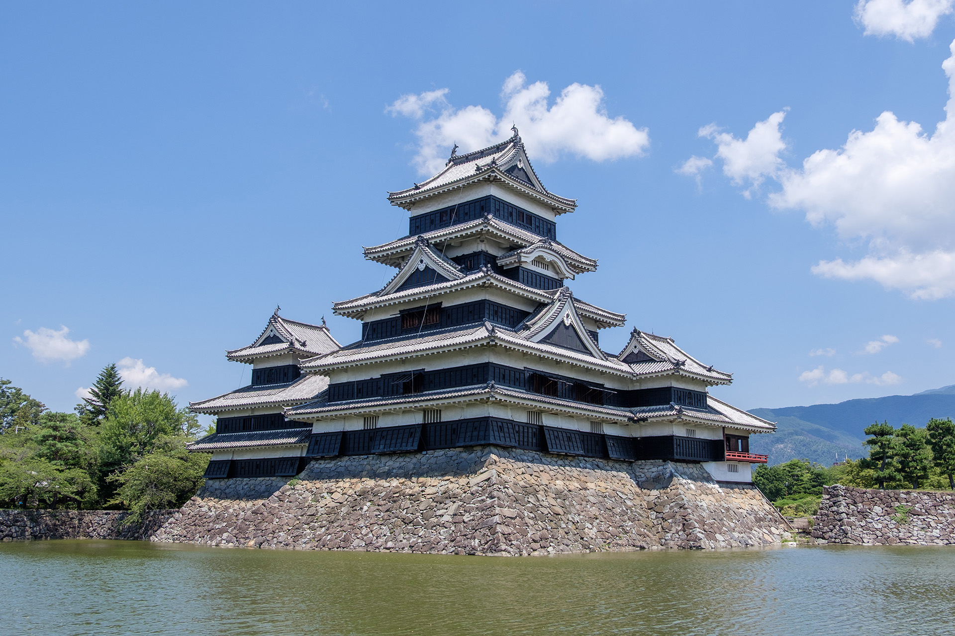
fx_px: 822
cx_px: 478
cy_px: 318
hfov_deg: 60.3
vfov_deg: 42.3
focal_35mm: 31
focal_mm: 20.8
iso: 200
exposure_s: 1/420
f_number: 8
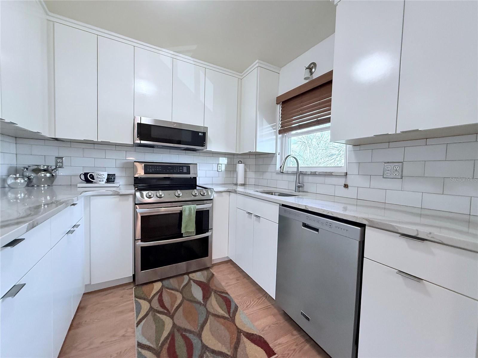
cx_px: 239
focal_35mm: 14
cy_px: 179
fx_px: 193
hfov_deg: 102.1
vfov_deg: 85.7
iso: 320
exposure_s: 1/120
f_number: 2.2
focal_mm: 2.22
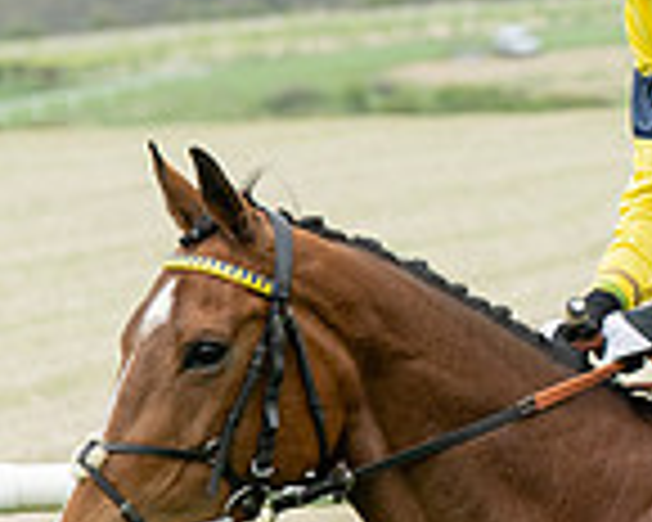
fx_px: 11327
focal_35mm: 587
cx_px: 842
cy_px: 492
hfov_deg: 3.3
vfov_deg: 2.6
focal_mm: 115
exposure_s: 1/1000
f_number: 5
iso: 400
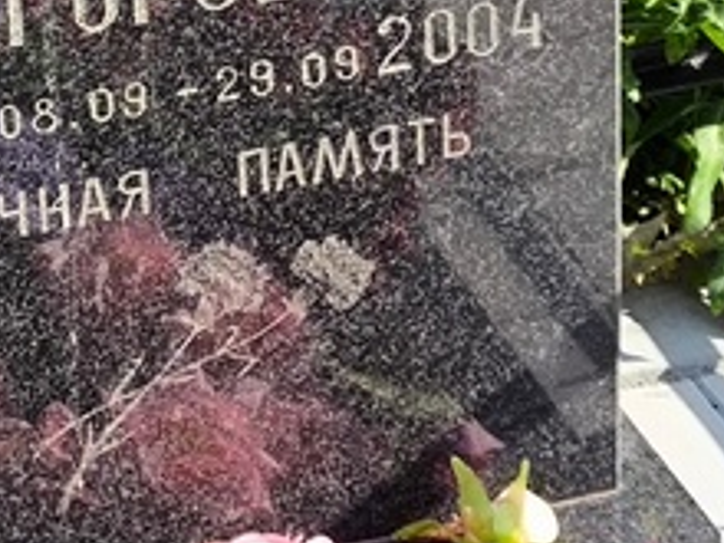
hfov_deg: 10.8
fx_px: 3807
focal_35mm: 182
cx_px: 77
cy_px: -148
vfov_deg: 8.1
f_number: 1.7
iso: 50
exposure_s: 1/1014
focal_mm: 4.71
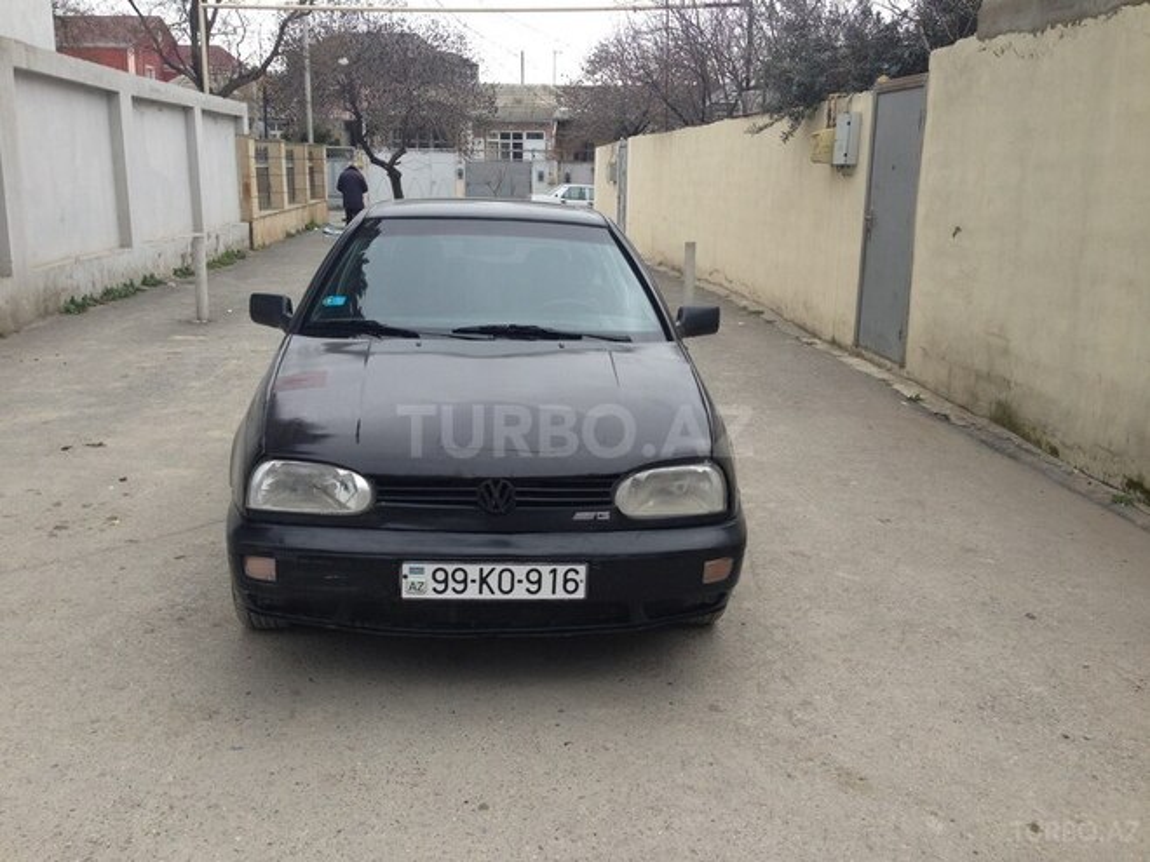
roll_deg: -0.6
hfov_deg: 55.4
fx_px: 1096
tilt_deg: -14.1
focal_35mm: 33
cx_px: 575
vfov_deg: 42.9
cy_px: 431
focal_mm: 4.12
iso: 50
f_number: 2.4
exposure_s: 1/237
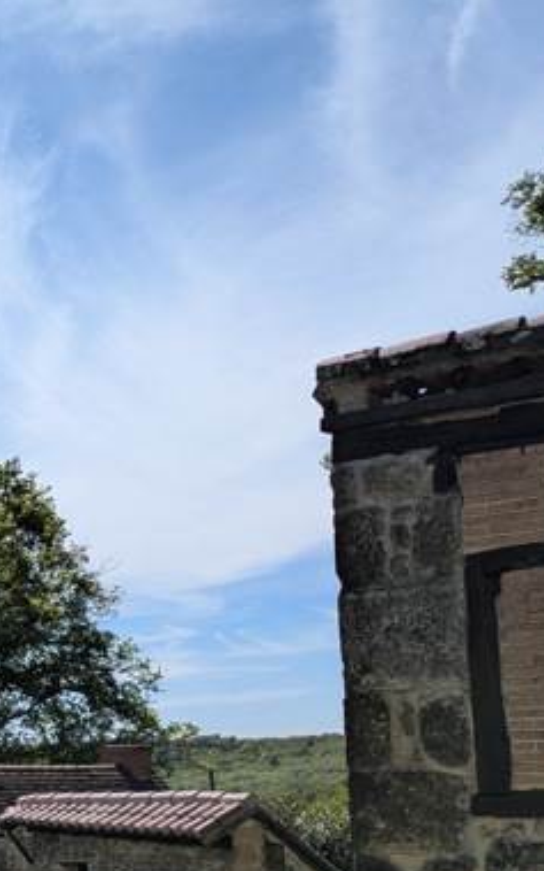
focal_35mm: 56
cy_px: 671
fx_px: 1328
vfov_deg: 35.3
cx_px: -344
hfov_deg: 19.2
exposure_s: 1/2841
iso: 47
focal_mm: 5.43
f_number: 1.89
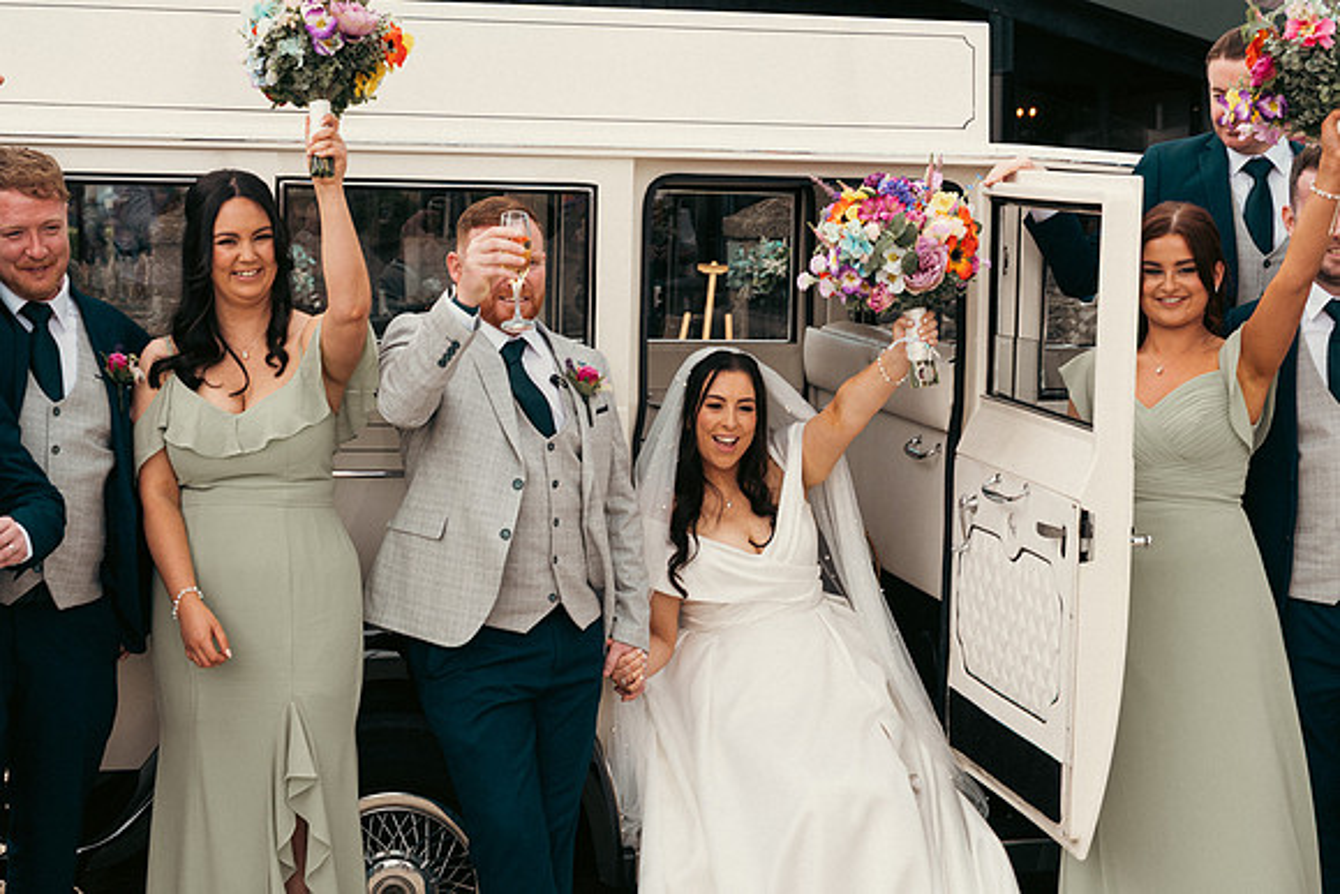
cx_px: 670
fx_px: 2494
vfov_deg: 20.3
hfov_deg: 30.1
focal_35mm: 67
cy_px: 447
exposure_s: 1/320
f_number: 5
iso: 125
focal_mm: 45
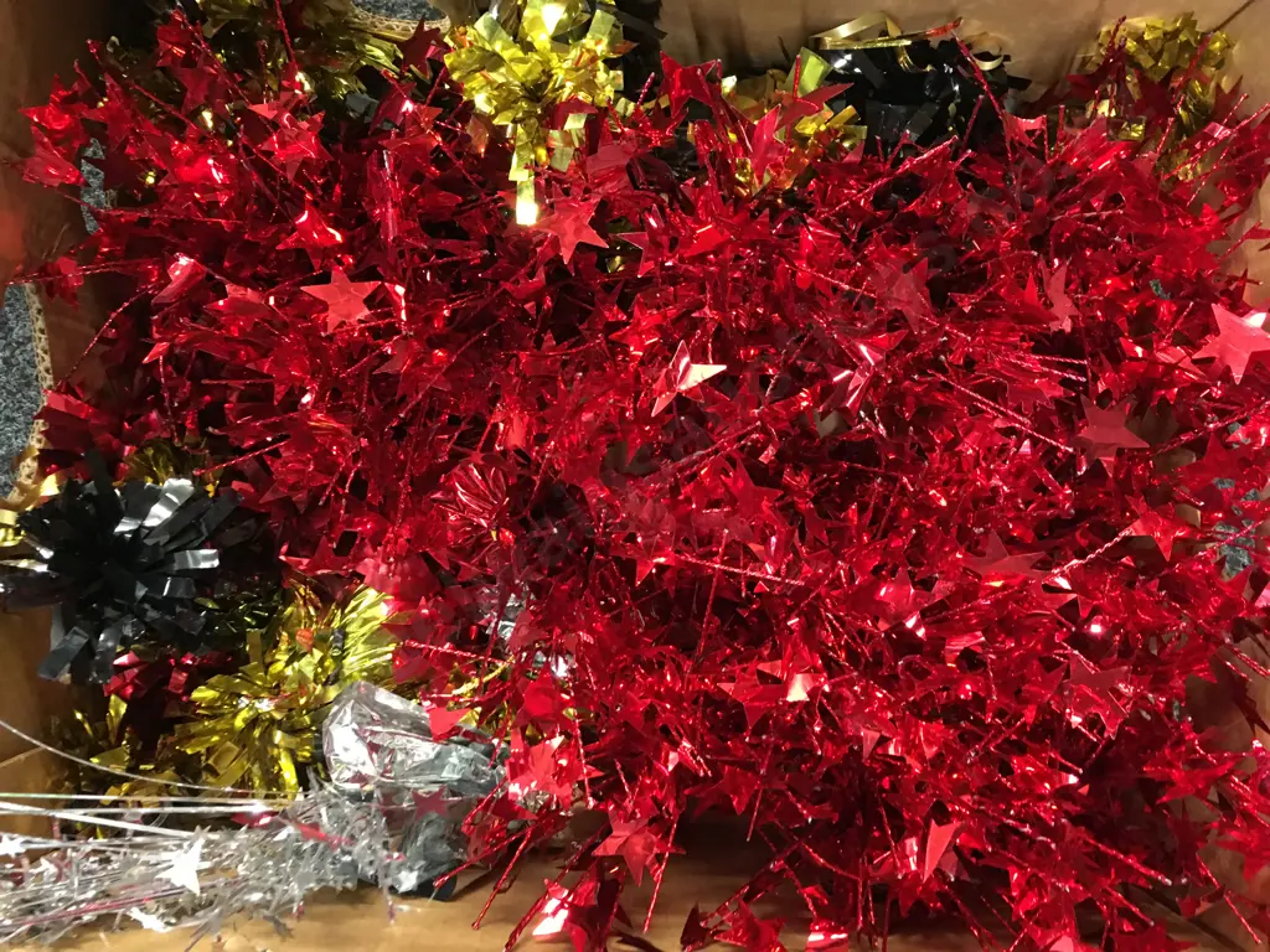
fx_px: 1064
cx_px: 635
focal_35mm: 29
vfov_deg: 48.2
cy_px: 476
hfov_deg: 61.7
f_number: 2.2
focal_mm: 4.15
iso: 125
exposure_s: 1/8
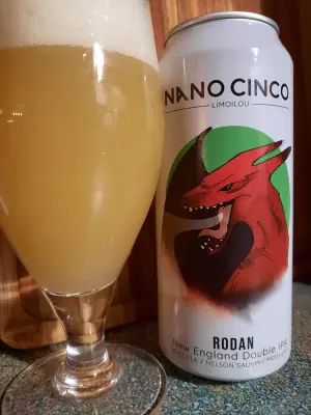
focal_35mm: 25
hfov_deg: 54.9
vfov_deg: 69.4
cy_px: 208
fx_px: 299
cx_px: 156
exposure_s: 1/30
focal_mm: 4.6
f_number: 2
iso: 320
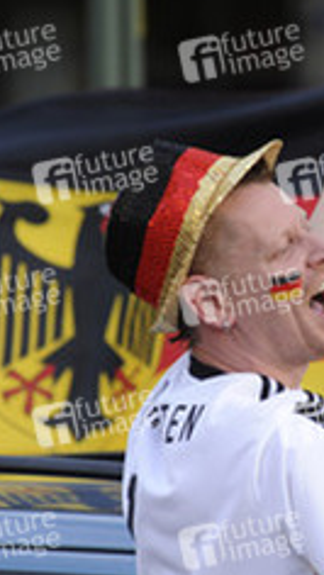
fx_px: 6101
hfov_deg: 3.0
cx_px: 274
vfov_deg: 5.4
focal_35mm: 400
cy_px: 358
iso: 1000
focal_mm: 200
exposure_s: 1/1000
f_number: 4.5
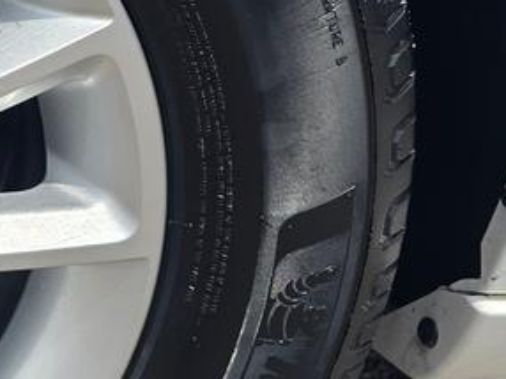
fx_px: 1504
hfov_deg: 16.5
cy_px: 96
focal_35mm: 103
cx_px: -352
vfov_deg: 14.3
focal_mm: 6.3
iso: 80
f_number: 1.7
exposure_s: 1/5296
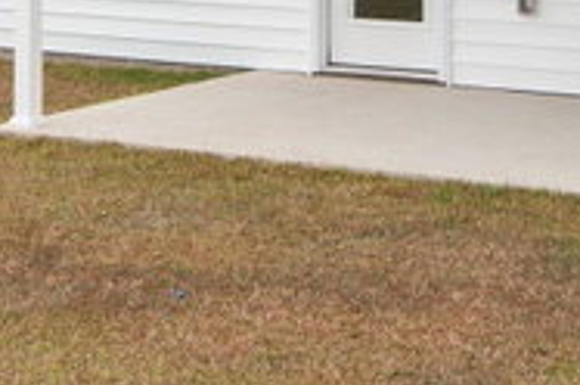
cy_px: -351
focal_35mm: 116
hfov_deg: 17.7
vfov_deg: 10.9
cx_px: 326
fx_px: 1866
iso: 400
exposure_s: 1/200
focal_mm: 30
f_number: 7.1
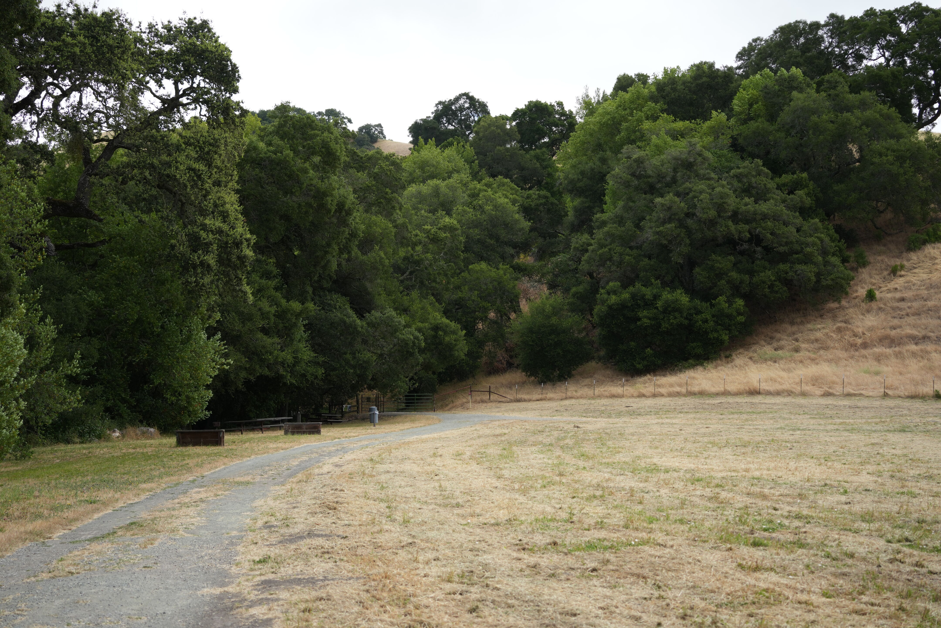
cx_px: 470
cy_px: 314
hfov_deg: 39.6
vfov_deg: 27.0
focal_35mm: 50
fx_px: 1307
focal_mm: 50
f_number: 4.5
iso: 400
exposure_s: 1/800
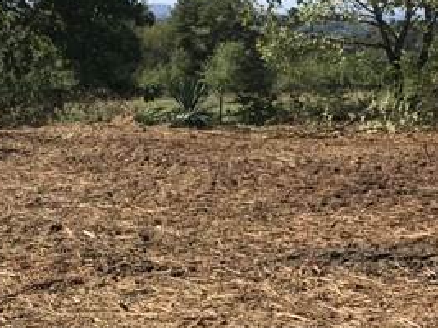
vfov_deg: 17.5
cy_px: 235
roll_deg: -1.0
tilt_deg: -10.4
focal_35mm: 84
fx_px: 1062
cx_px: 54
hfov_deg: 22.8
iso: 20
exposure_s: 1/1520
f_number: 1.8
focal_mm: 3.99
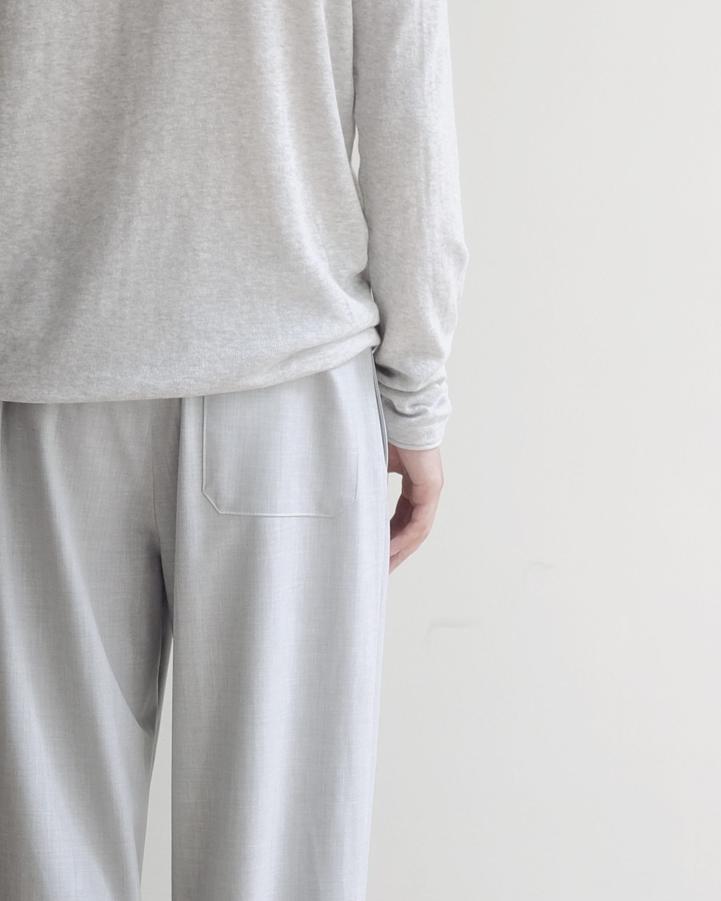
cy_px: 532
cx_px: 152
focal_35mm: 99
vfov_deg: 19.4
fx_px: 2641
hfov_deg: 15.5
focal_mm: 35
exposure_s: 1/210
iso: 640
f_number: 2
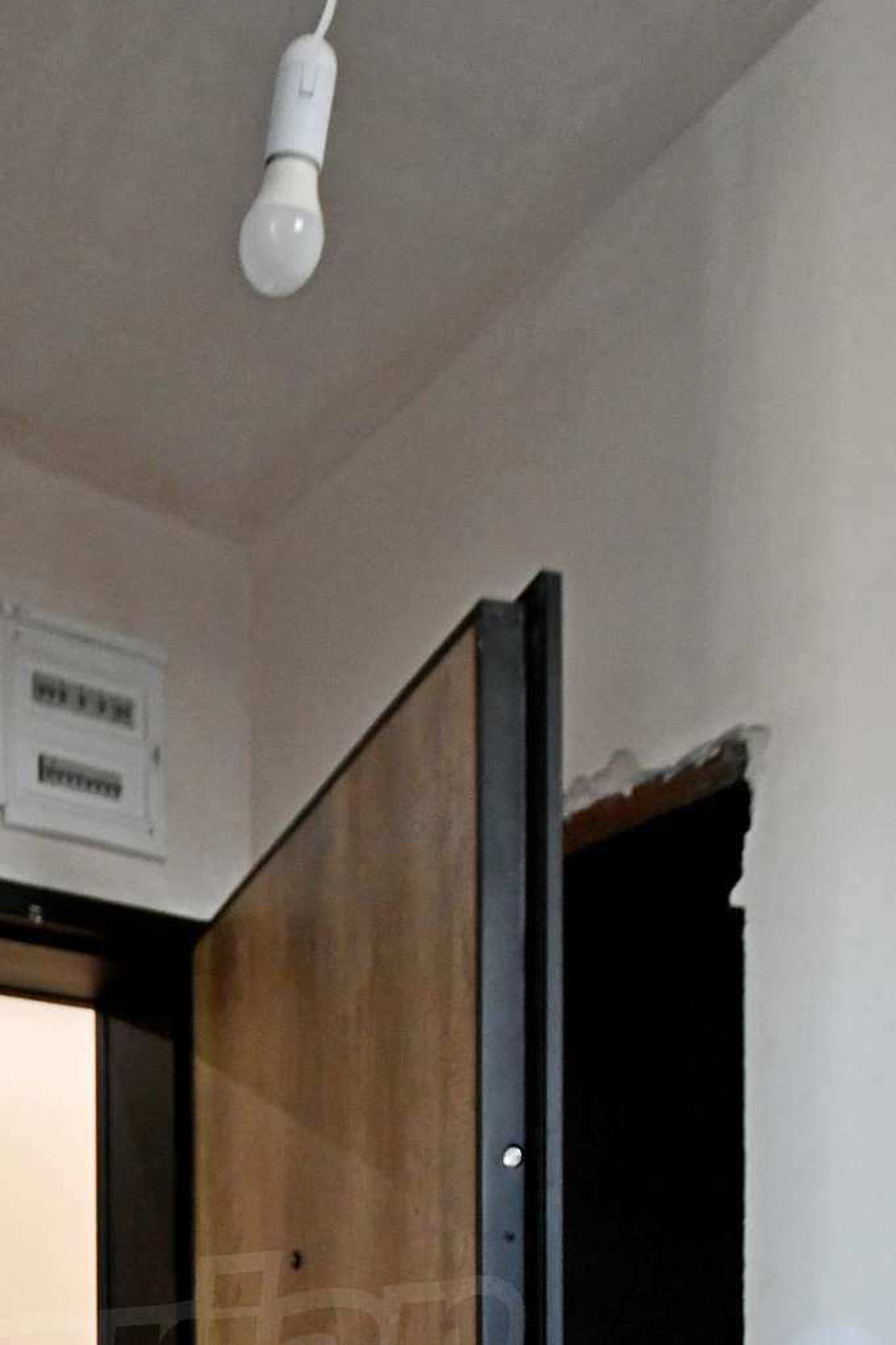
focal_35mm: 33
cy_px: 1470
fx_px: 1232
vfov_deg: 44.2
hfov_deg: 37.3
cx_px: 81
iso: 2000
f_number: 3.5
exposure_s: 1/125
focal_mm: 10
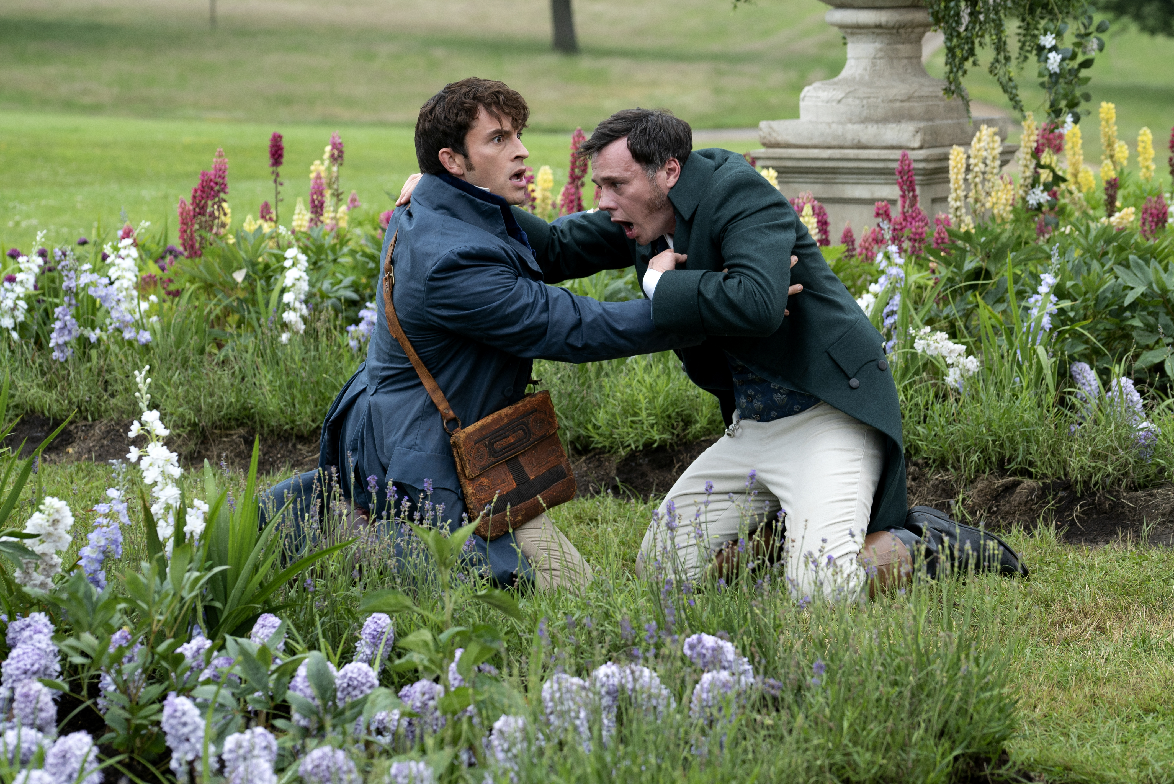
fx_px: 3785
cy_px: 392
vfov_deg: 11.8
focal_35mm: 116
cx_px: 587
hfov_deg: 17.6
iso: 640
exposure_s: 1/400
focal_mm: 116
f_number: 6.3
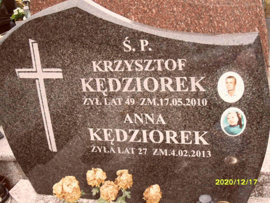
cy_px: 102
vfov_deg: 29.1
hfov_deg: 38.2
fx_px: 390
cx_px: 135
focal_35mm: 50
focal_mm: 8.2
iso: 200
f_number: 3.8
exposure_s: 1/45
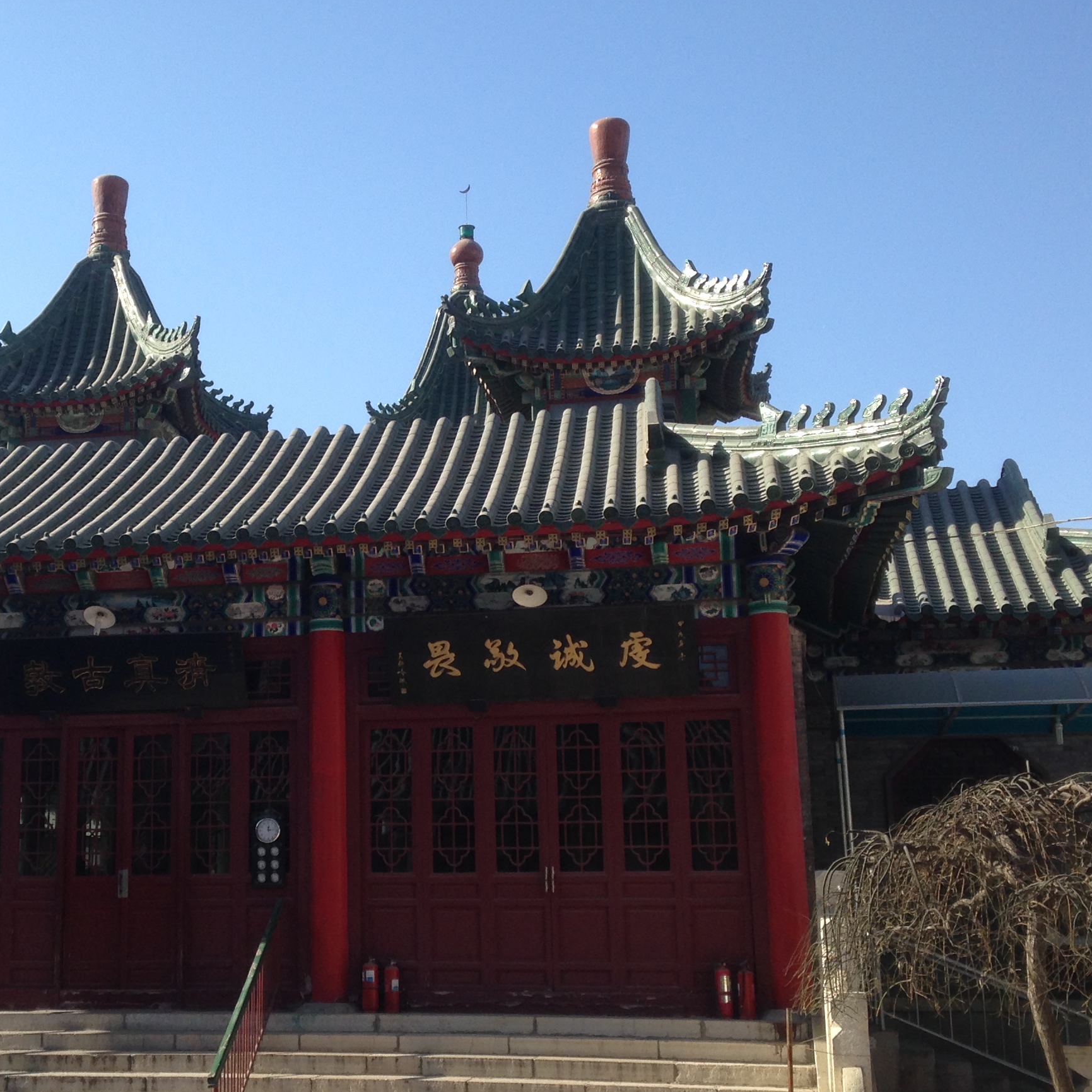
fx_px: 1963
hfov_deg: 30.7
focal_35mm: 55
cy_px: 595
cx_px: 302
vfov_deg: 31.1
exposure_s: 1/847
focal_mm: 4.12
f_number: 2.4
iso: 50
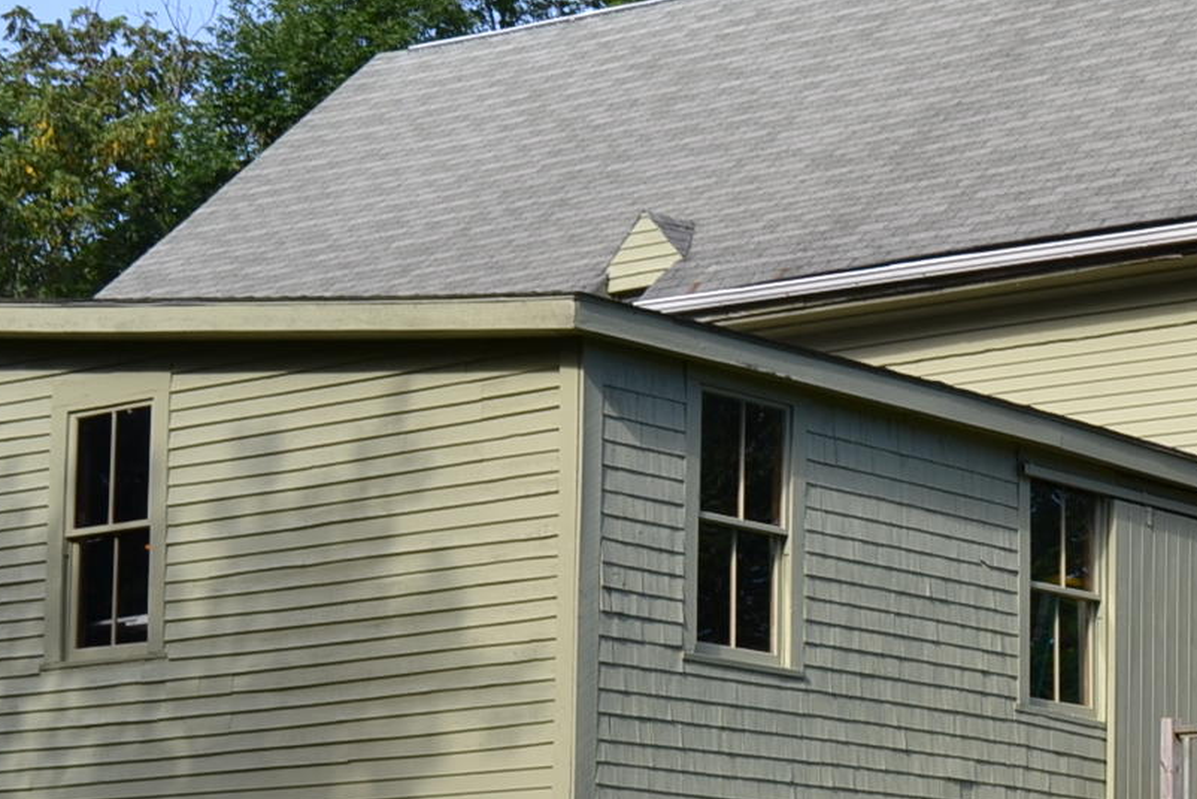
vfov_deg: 12.1
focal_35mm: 112
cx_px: 1267
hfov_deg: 17.7
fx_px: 3724
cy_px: 721
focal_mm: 26
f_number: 6.3
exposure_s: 1/160
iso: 100
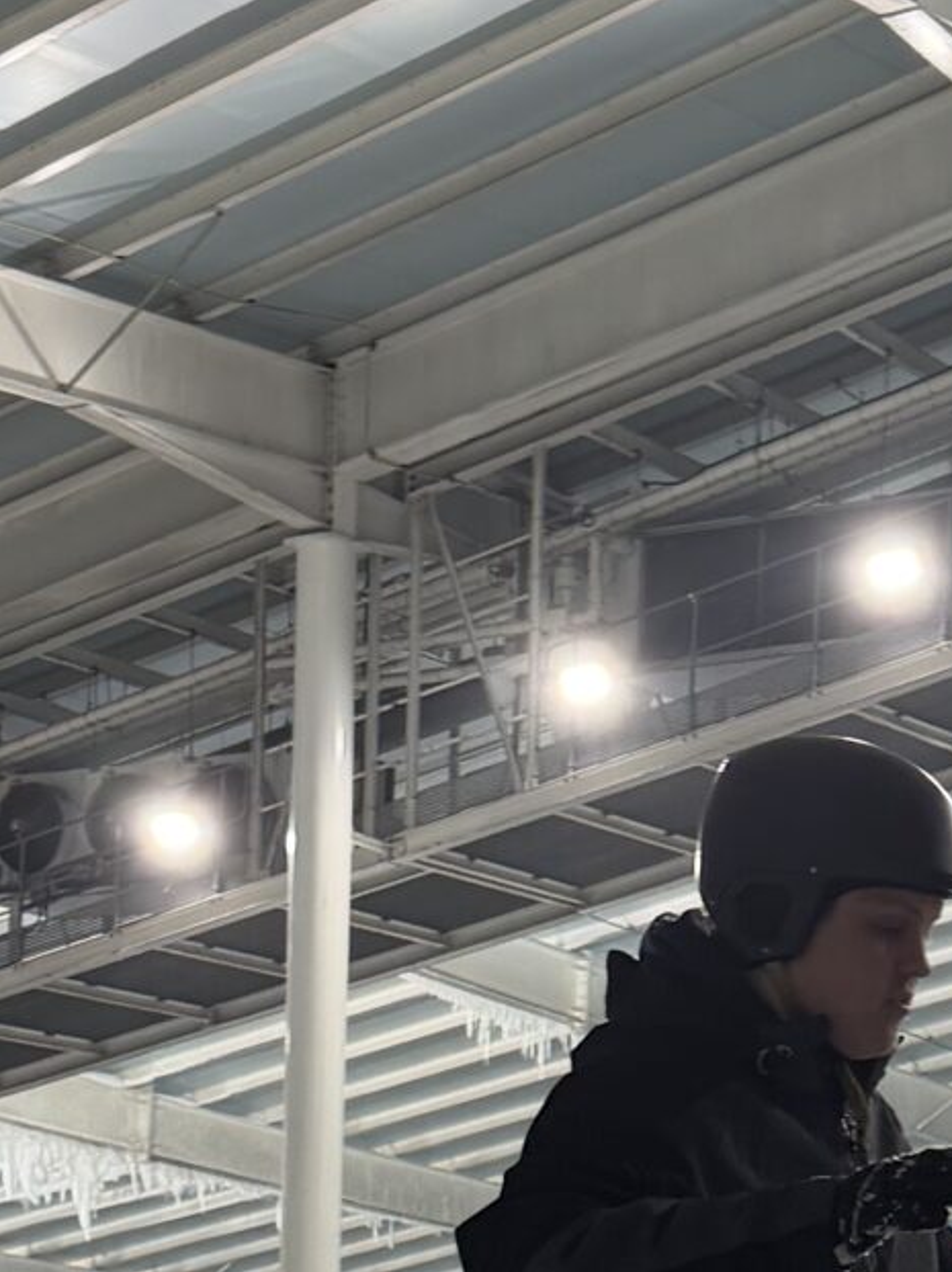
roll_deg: -1.7
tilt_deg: -1.1
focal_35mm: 99
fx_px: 3634
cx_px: 784
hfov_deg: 14.8
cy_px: 1471
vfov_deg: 18.9
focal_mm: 6.76
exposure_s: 1/50
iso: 125
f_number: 1.78
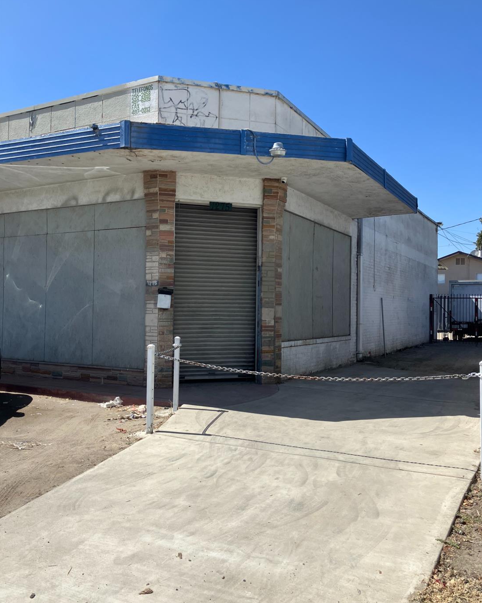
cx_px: 247
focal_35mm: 30
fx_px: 535
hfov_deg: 48.5
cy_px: 300
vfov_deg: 58.8
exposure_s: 1/2208
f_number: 1.8
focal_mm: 3.99
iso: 32
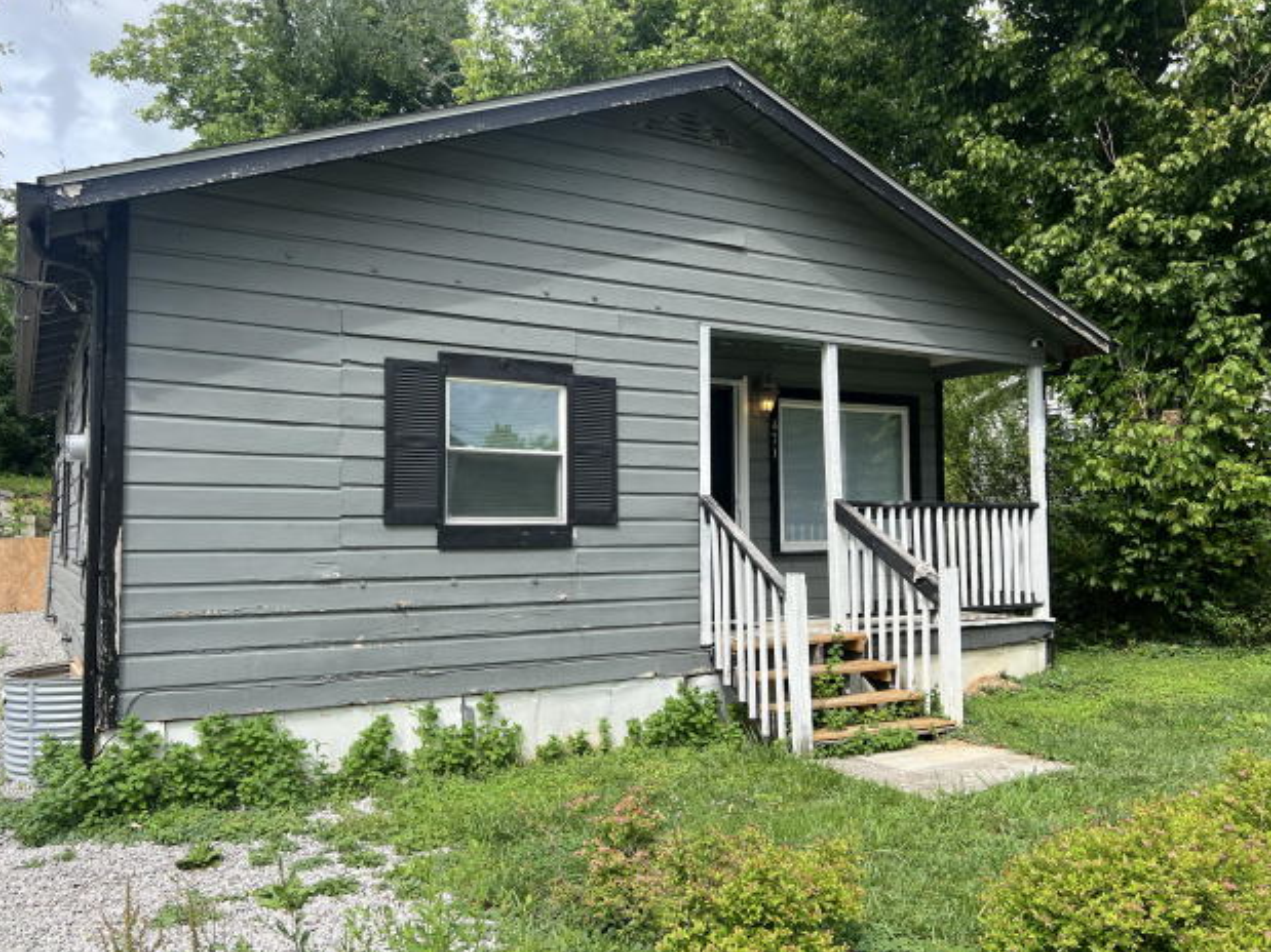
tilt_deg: +1.5
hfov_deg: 63.4
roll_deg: +1.1
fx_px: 1028
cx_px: 611
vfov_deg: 49.7
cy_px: 478
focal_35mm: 28
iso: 50
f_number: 1.5
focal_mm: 5.7
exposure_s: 1/1488
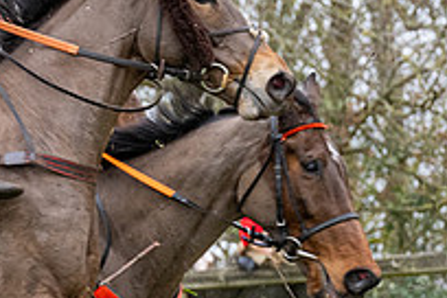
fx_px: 3240
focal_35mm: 261
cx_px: 57
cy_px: 223
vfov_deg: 5.3
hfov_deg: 7.9
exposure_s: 1/1000
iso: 1600
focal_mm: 70
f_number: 2.8
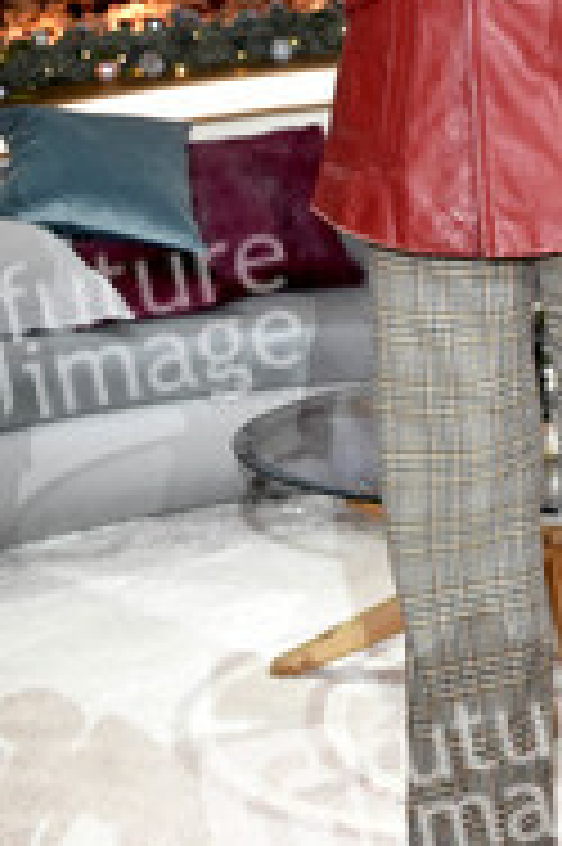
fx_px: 2252
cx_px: 562
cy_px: 117
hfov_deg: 14.0
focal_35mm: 96
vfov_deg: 20.9
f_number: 6.3
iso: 1600
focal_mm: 30
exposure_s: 1/100
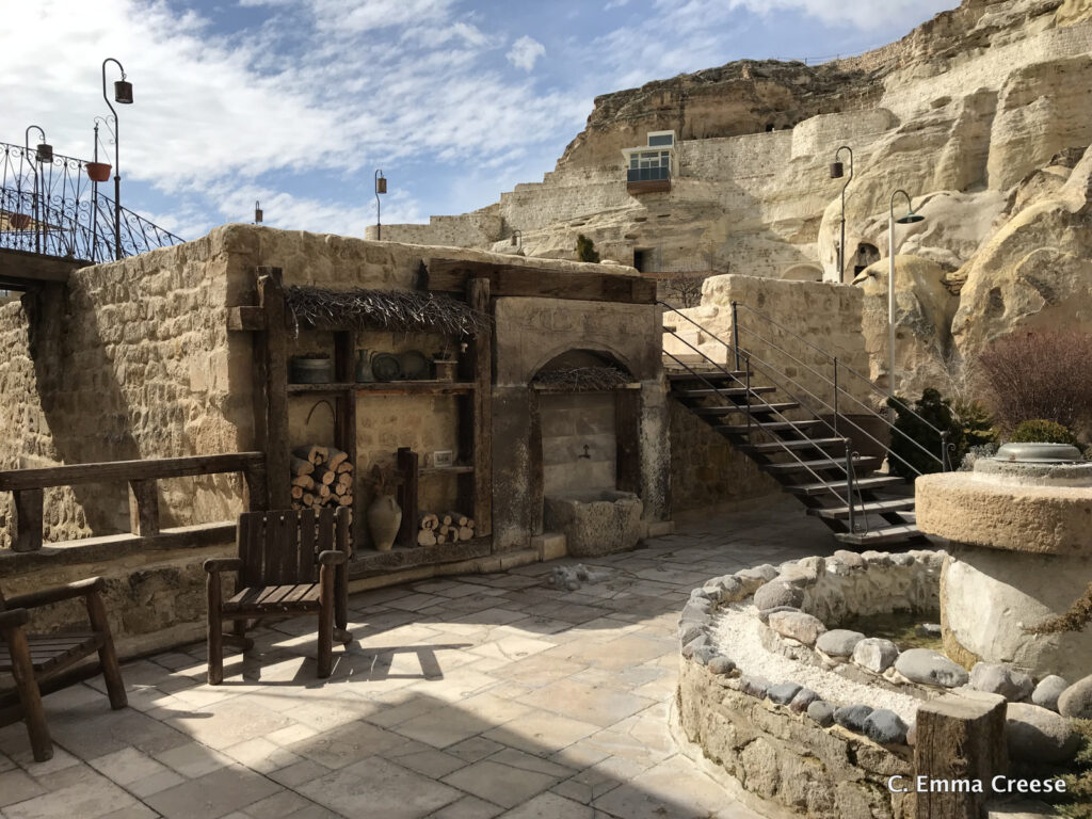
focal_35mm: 28
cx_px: 546
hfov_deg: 63.4
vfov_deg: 49.7
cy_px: 410
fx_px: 883
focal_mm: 3.99
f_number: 1.8
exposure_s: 1/3195
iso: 20
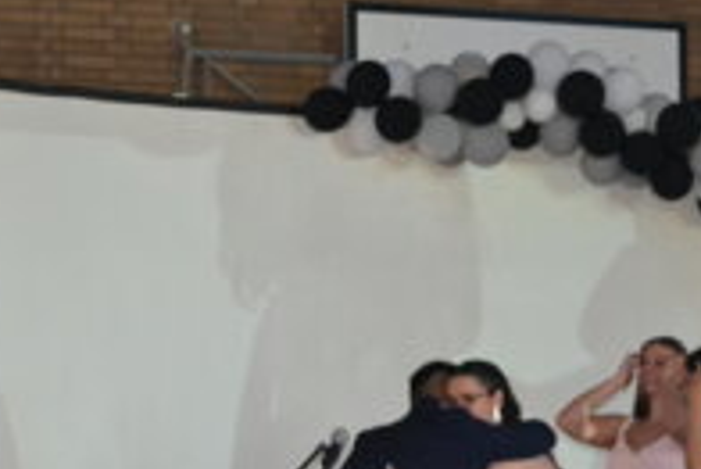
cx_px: 486
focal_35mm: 138
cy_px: 414
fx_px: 2690
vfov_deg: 9.9
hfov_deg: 14.8
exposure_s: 1/60
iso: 3200
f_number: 5.3
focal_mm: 45
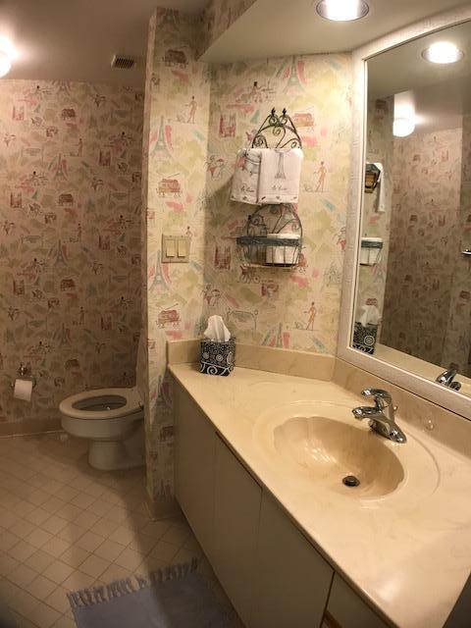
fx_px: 508
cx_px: 236
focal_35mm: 28
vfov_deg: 63.4
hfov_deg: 49.7
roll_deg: -1.7
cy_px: 314
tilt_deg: -11.4
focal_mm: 3.99
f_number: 1.8
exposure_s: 1/24
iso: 40
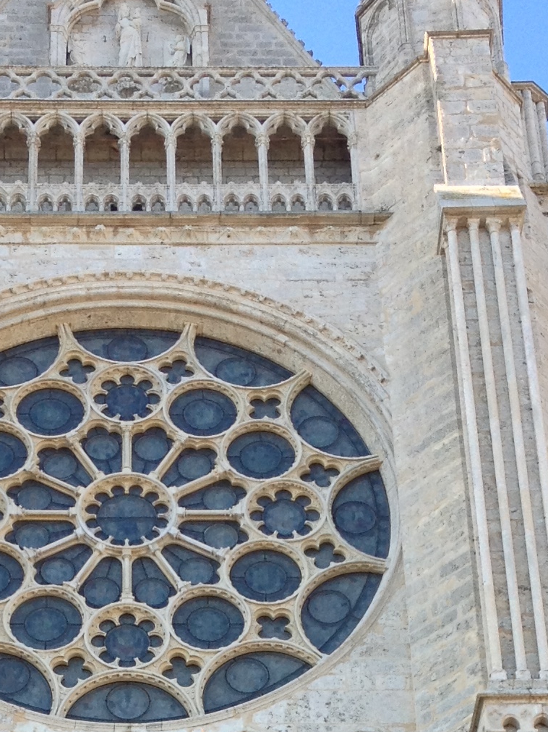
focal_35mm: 113
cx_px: 151
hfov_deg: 13.1
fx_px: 2386
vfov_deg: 16.5
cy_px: 934
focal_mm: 4.28
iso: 50
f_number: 2.4
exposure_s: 1/286
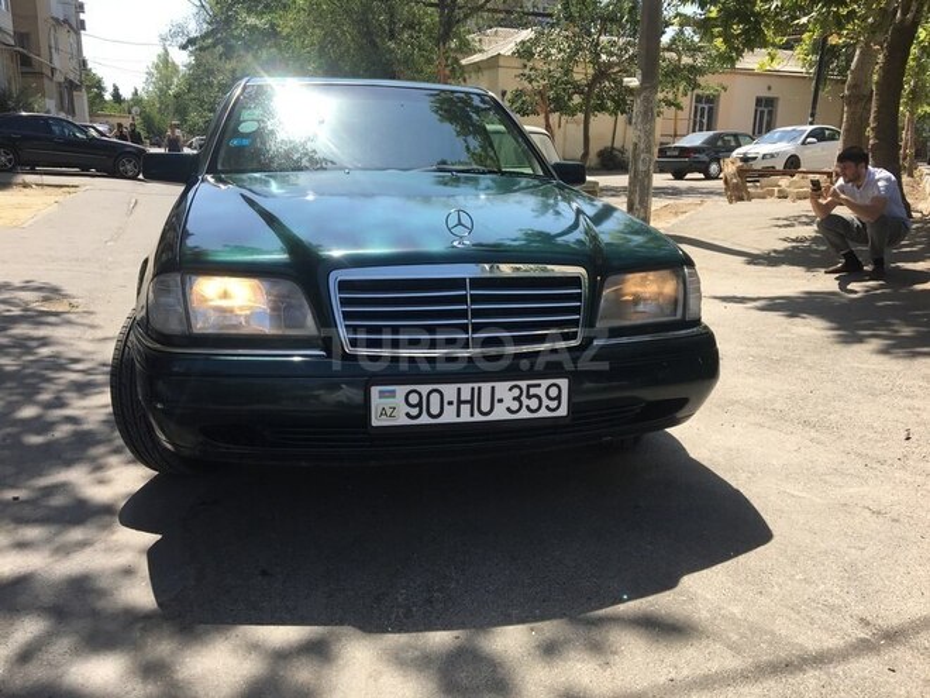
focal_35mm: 29
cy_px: 349
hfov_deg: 61.7
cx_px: 465
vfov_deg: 48.2
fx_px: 779
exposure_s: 1/986
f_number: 2.2
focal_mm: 4.15
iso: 25
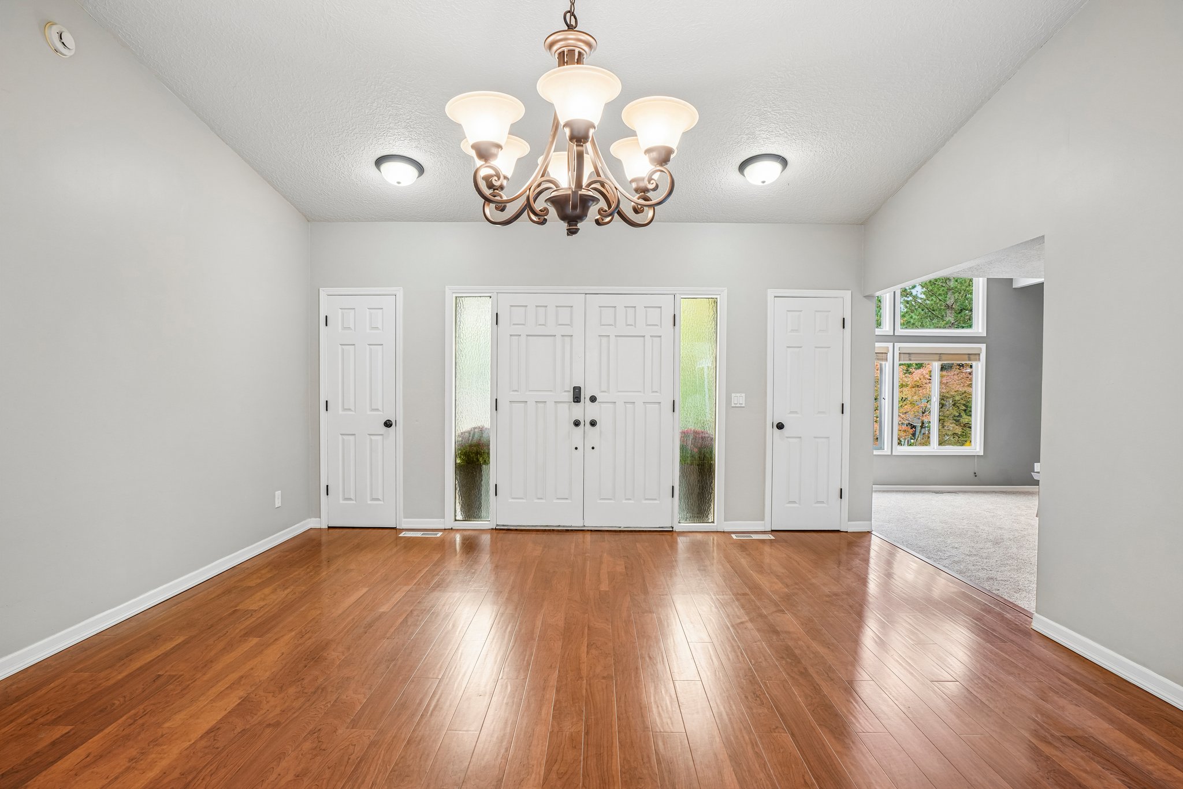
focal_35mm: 18
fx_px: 591
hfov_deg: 90.0
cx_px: 592
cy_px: 394
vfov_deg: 67.4
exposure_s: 1/10
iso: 400
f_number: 8
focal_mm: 18
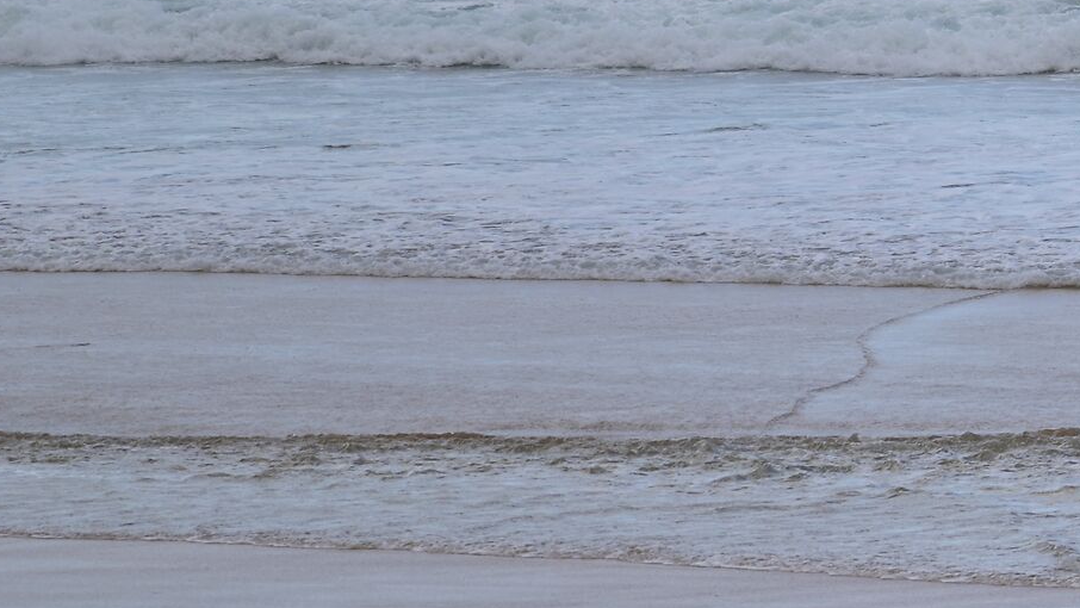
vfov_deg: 1.5
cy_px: 324
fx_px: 23830
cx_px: 1380
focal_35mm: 832
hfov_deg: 2.6
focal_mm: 300
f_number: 4
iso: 100
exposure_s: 1/800
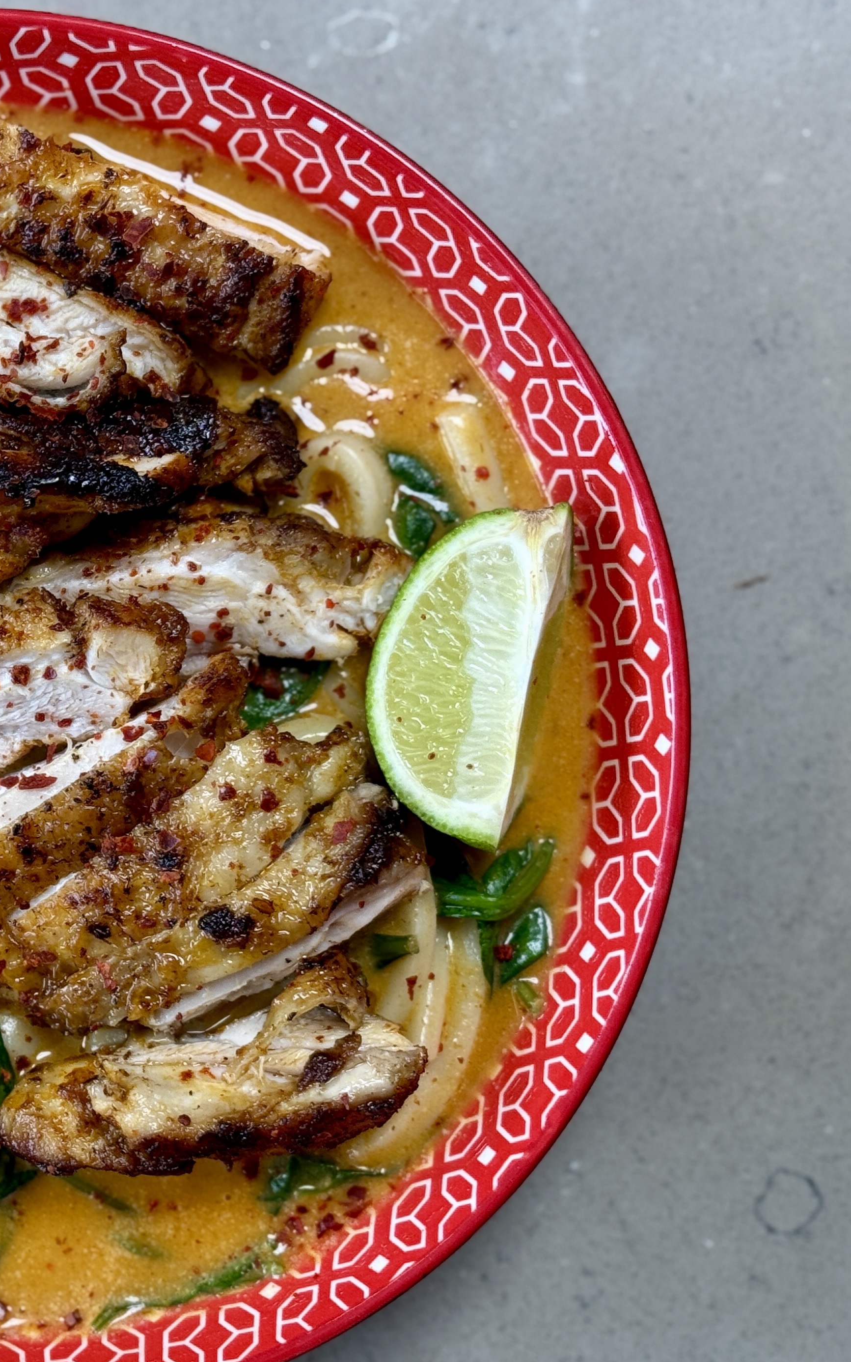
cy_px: 723
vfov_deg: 27.8
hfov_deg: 17.2
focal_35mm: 74
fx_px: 2745
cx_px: 3
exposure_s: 1/100
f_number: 1.78
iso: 80
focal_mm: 6.76
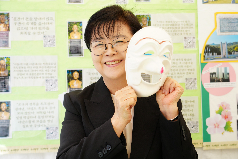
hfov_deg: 36.9
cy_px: 80
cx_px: 119
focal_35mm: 54
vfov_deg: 25.1
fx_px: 357
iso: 200
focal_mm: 54
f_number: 4
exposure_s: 1/250
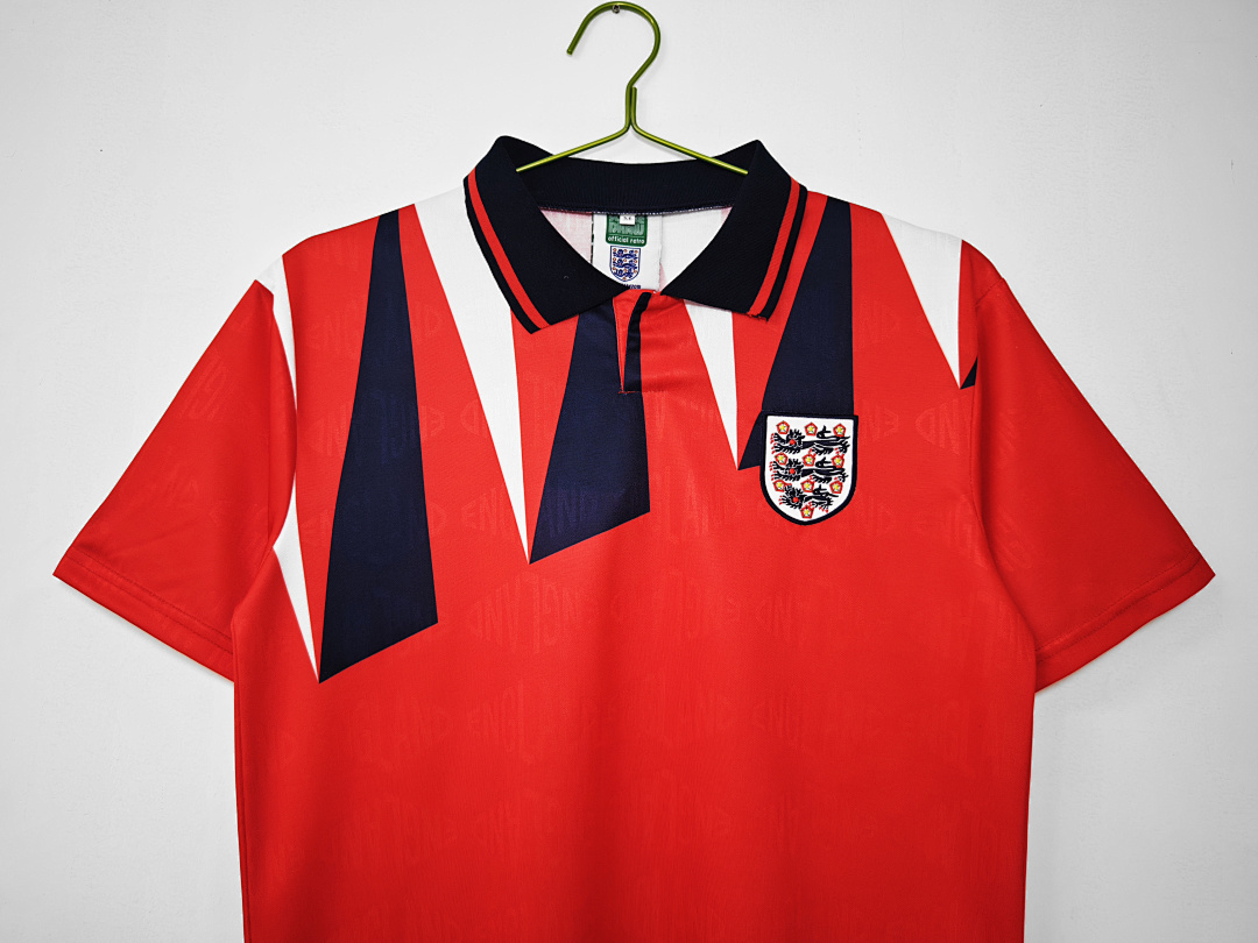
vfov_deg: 58.9
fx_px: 836
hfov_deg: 73.9
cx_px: 629
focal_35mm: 23
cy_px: 472
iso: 99
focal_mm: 8.67
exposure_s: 1/100
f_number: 1.75
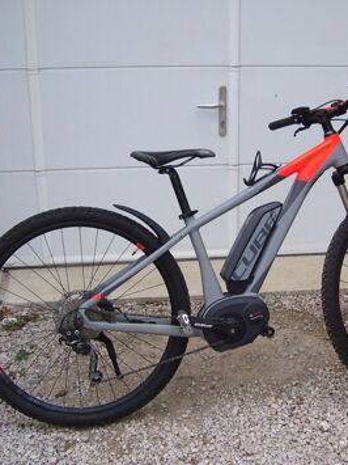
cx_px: 242
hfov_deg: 28.8
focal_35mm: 50
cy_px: 233
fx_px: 671
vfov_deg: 38.2
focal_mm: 6
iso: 80
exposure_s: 1/500
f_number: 2.7
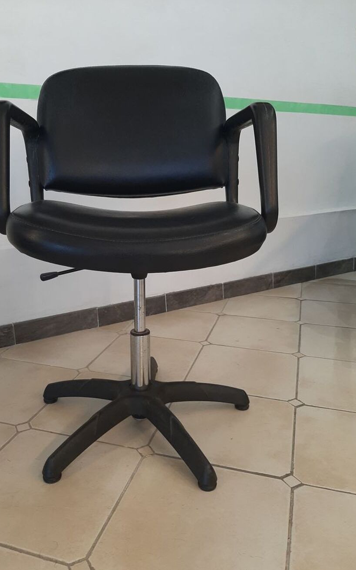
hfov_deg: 44.5
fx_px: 435
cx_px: 162
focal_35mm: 28
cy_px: 289
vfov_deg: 66.5
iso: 80
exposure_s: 1/50
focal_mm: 3.93
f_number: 1.7
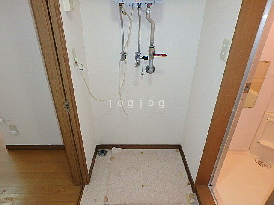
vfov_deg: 63.4
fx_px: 166
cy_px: 102
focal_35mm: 21
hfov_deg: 79.0
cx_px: 137
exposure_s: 1/30
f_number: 3.5
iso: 400
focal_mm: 3.7
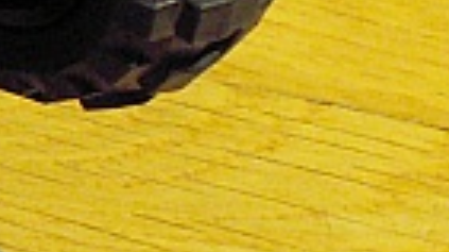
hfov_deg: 7.5
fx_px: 3295
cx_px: -471
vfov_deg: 4.4
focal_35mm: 277
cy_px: -10
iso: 100
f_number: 4
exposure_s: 1.3
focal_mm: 5.86
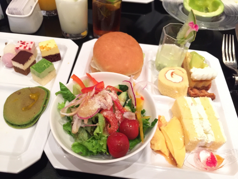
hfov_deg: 61.7
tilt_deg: -48.4
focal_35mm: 29
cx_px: 119
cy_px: 90
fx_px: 199
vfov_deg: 48.2
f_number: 2.2
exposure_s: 1/15
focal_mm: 4.15
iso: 125
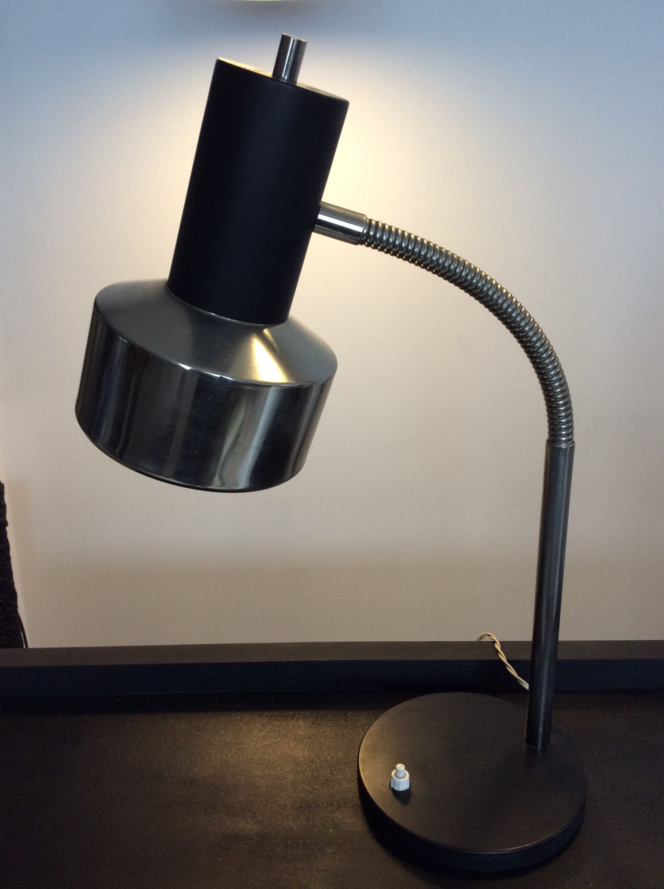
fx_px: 821
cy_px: 444
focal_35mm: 32
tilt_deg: -19.3
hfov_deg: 44.1
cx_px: 332
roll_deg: +2.1
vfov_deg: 56.9
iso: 64
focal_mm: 3.3
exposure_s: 1/25
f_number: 2.4
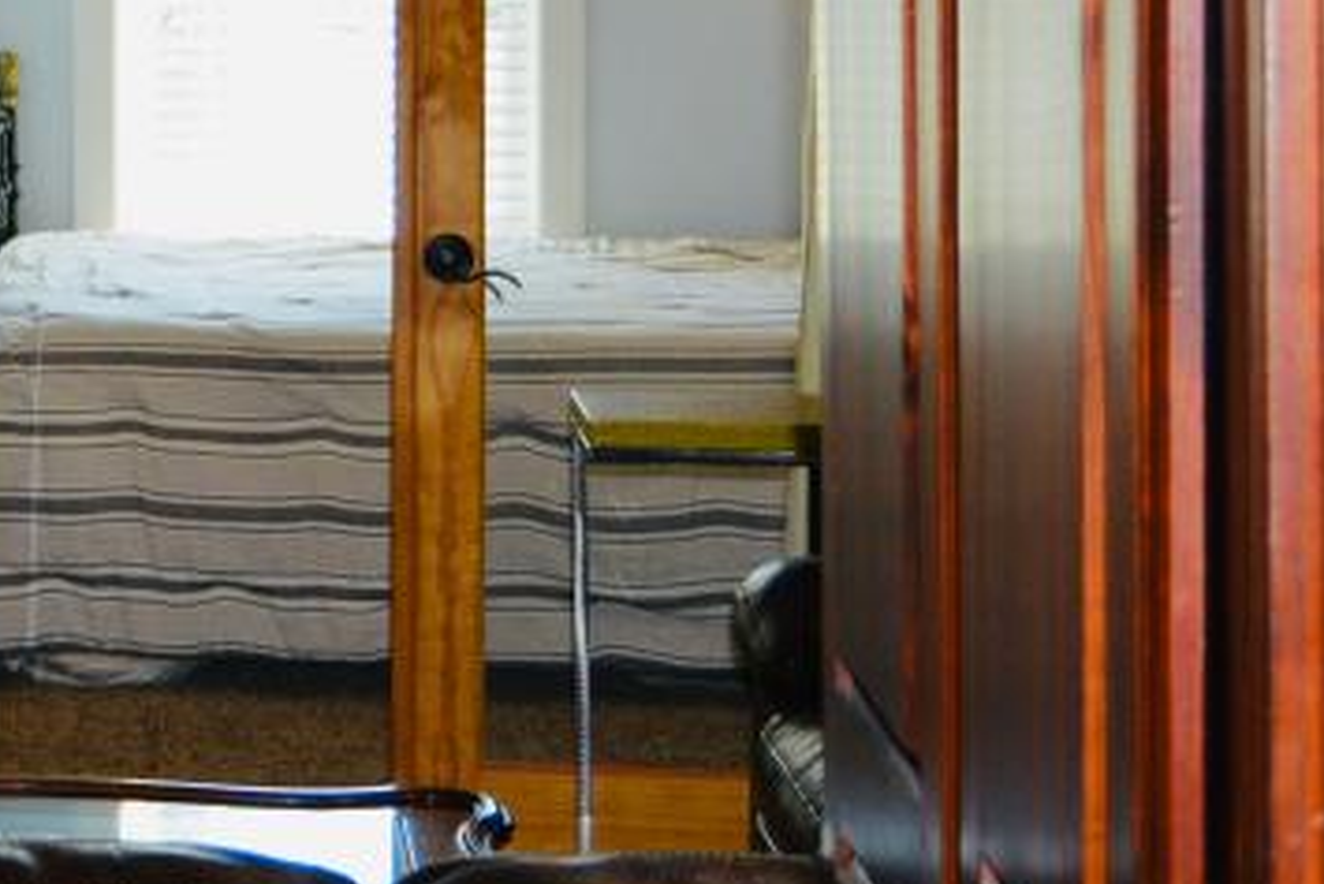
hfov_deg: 16.5
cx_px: -586
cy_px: -90
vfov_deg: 11.8
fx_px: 4194
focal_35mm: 114
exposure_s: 1/100
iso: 400
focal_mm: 18
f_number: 3.5
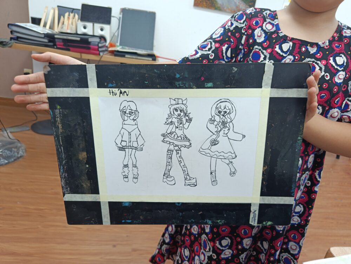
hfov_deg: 71.6
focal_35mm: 24
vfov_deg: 56.8
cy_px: 132
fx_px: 243
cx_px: 176
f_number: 1.7
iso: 320
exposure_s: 1/100
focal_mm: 5.24
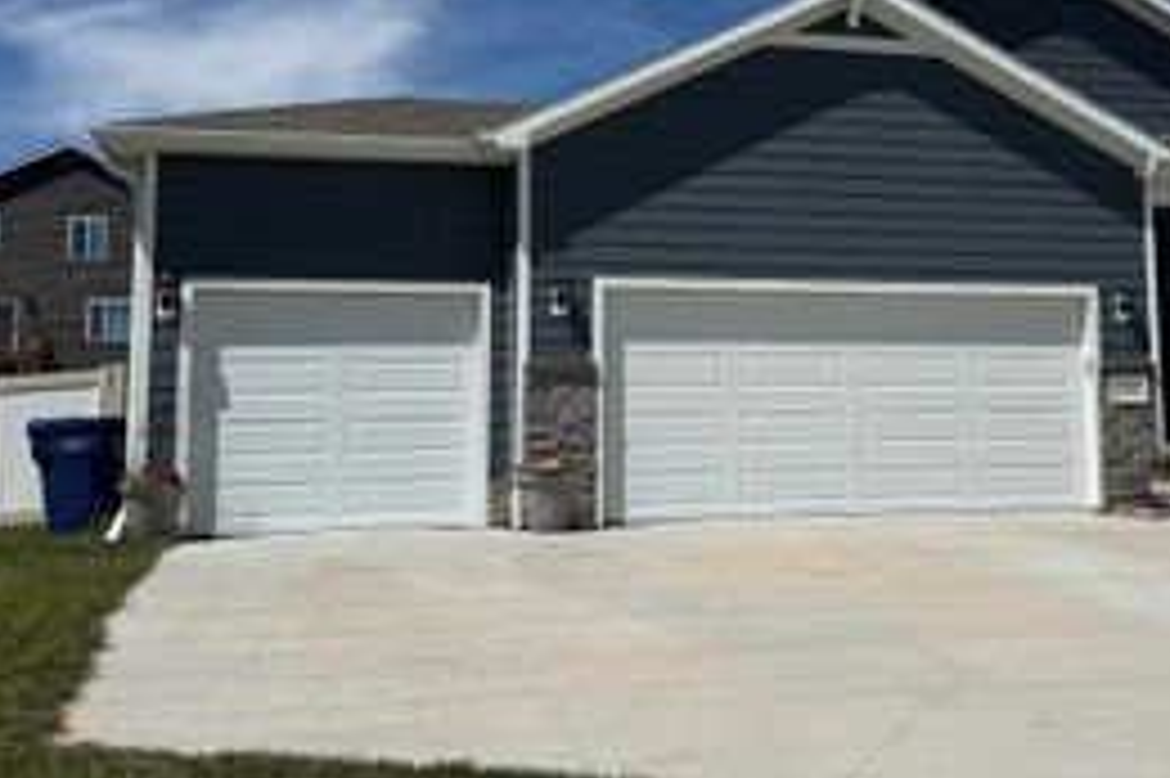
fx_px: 1559
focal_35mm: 48
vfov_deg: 27.9
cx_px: 819
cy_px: 259
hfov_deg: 40.4
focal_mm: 6.76
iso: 80
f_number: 1.78
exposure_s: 1/11905
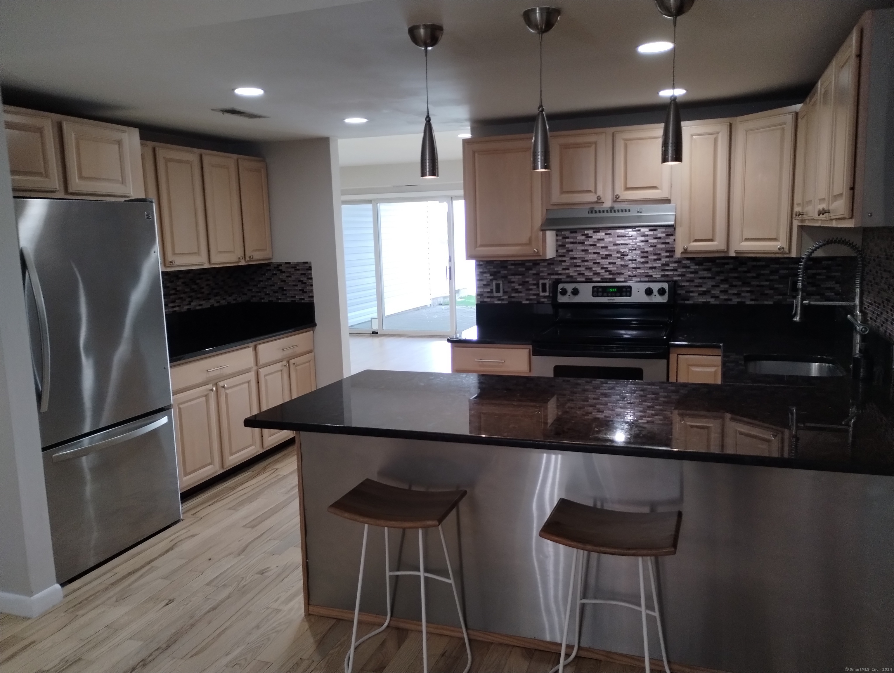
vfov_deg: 49.9
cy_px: 336
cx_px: 447
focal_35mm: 28
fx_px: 724
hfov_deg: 63.4
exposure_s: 1/60
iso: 422
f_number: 1.8
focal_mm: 4.27
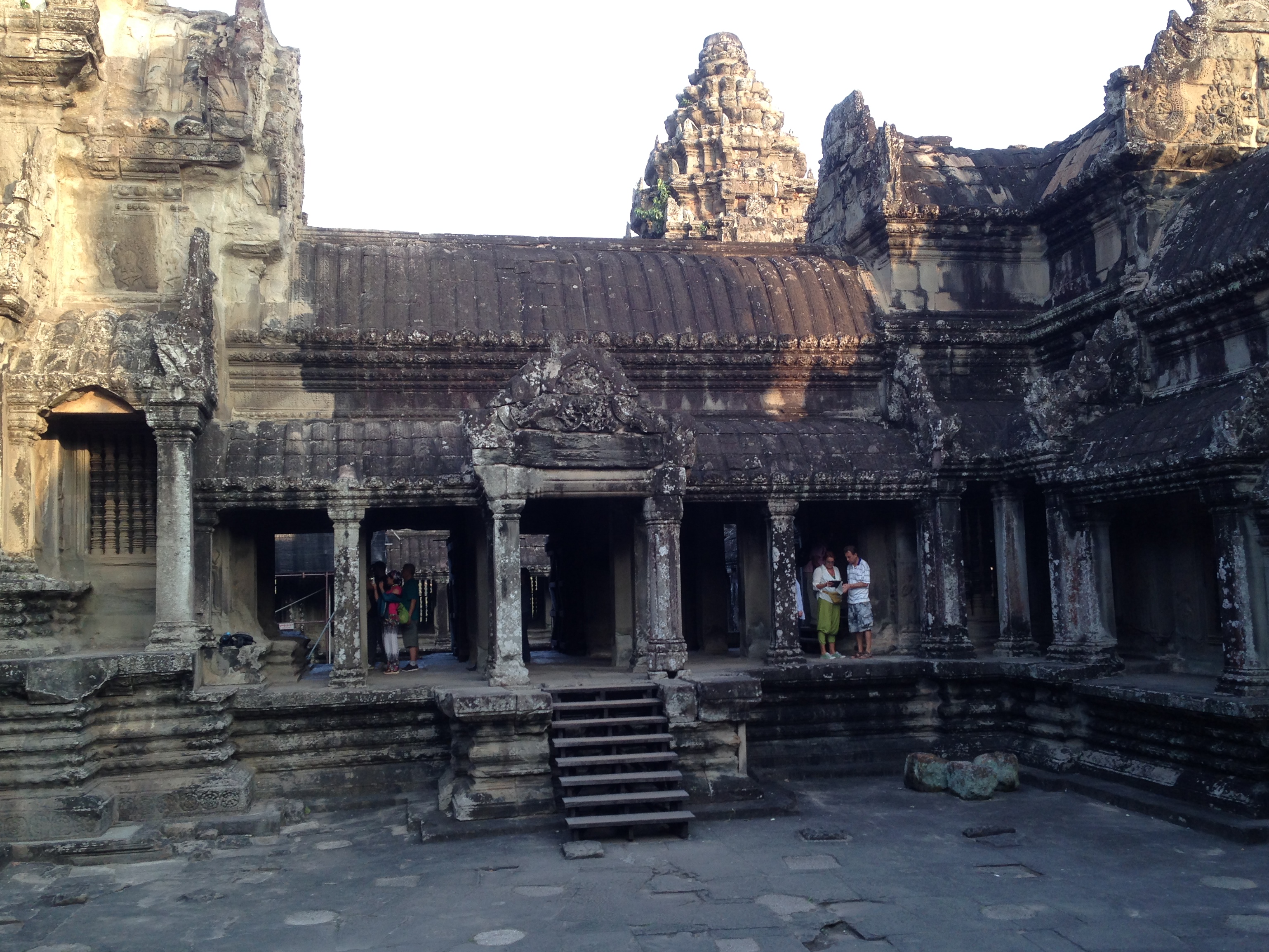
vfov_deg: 40.7
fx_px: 1283
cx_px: 647
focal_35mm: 35
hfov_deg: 52.6
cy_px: 494
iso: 50
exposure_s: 1/120
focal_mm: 4.12
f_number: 2.4
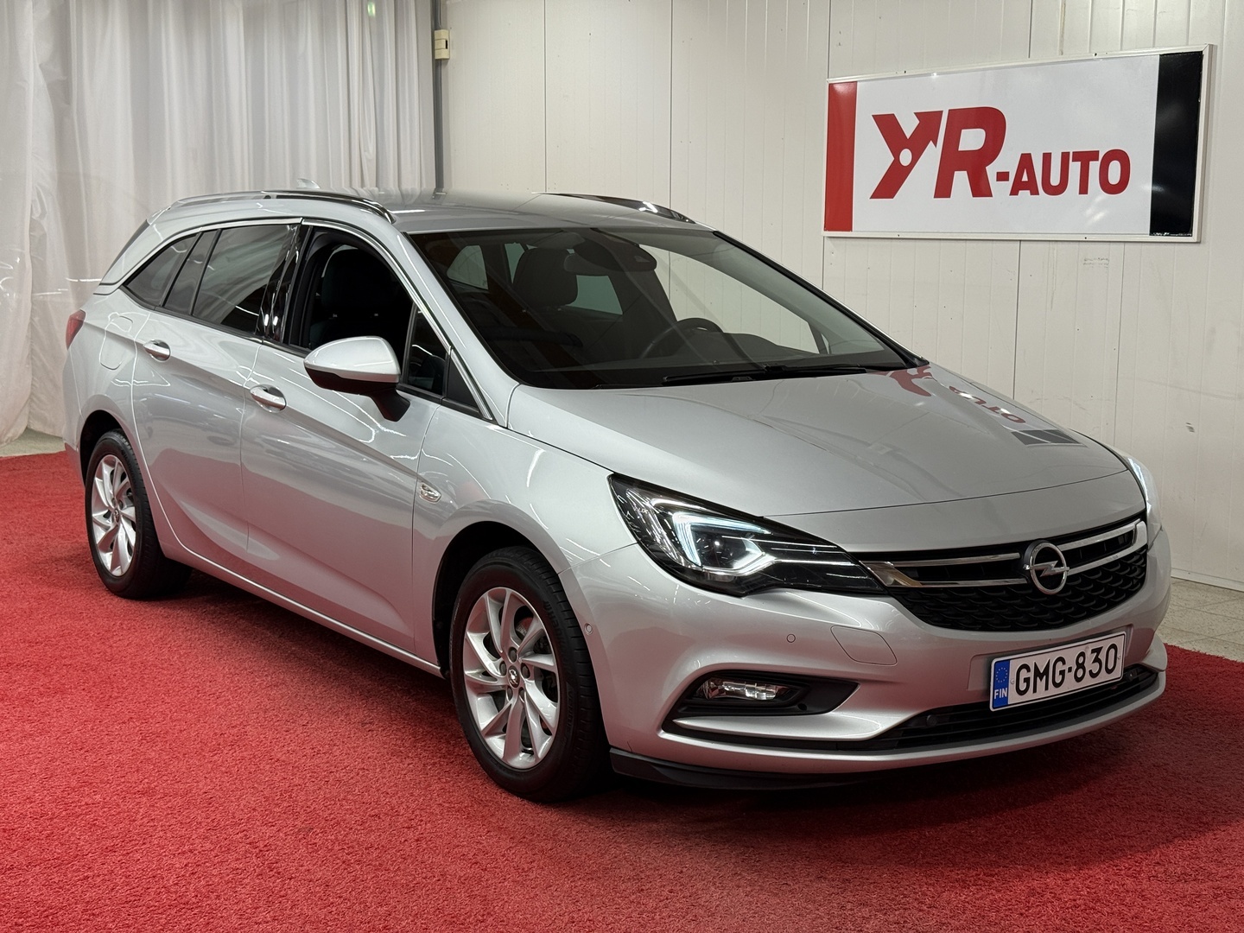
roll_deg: -0.4
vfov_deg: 30.3
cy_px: 466
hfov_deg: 39.7
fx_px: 1725
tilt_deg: -7.4
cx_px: 622
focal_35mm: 48
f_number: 1.78
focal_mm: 6.76
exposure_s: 1/100
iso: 80
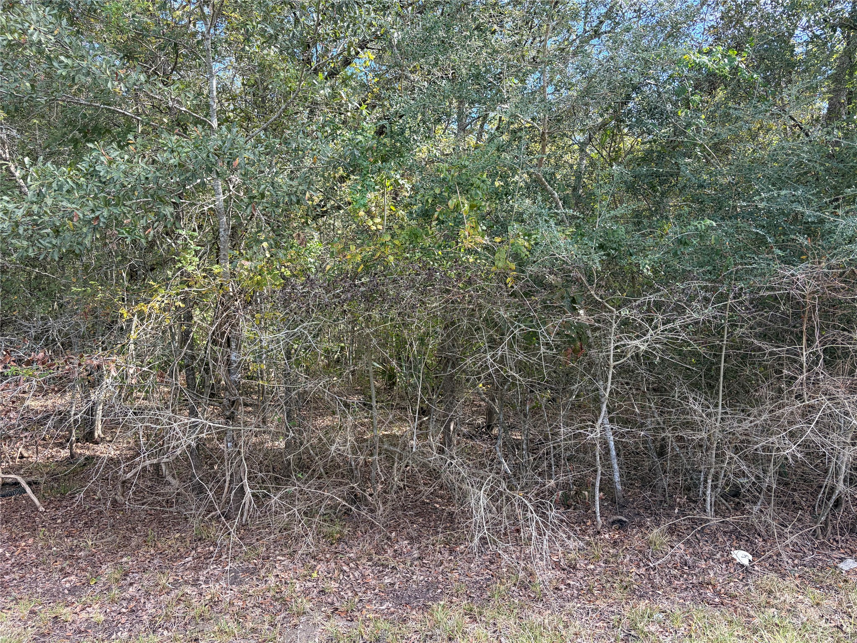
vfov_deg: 53.1
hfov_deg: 67.3
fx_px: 644
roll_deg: +1.3
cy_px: 322
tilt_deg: -1.1
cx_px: 428
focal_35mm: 26
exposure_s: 1/367
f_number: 1.6
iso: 50
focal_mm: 5.96
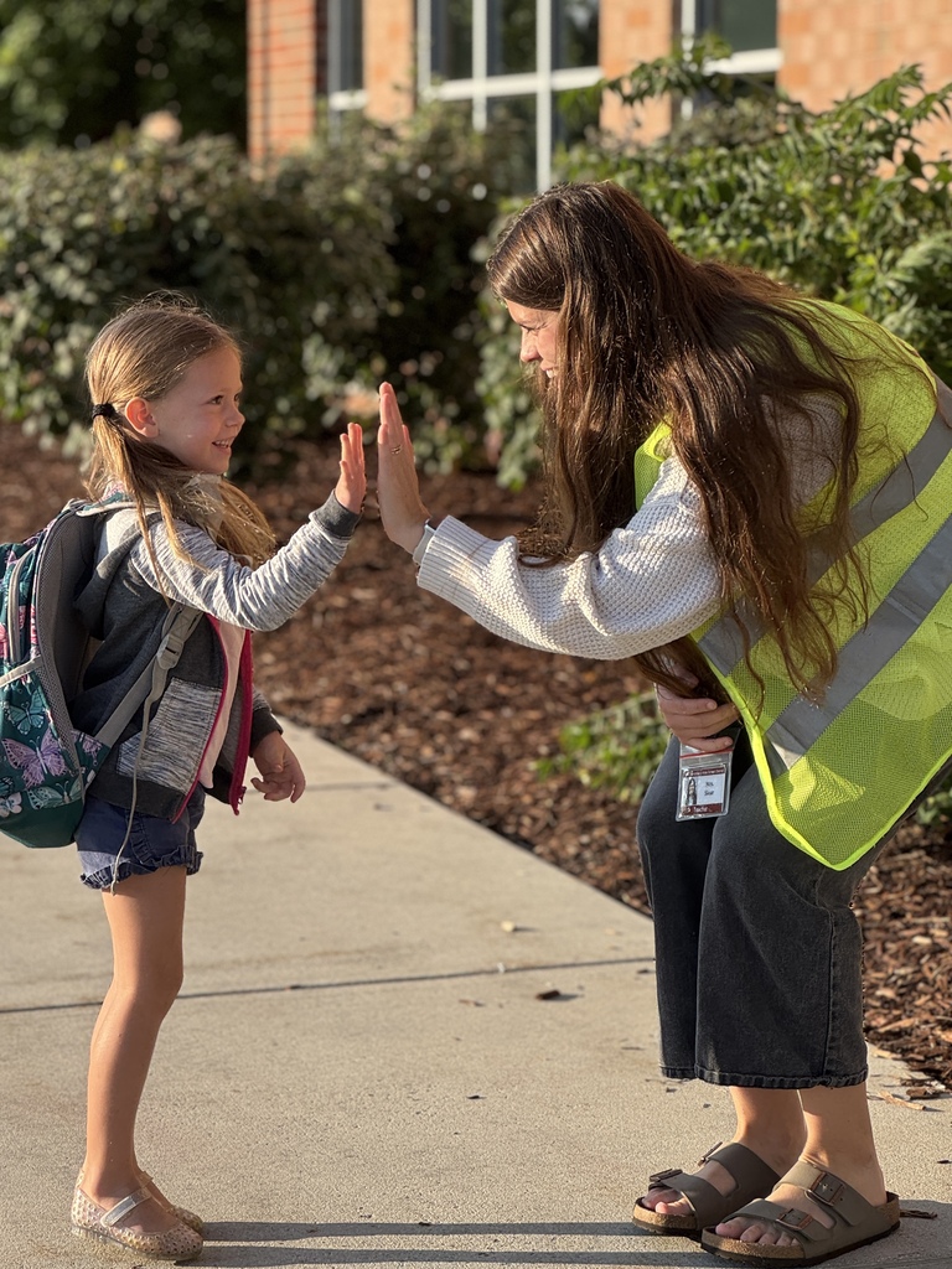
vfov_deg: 25.3
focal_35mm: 77
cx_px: 476
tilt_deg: -5.0
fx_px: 2824
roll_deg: +0.7
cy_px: 634
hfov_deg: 19.1
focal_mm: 9
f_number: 2.8
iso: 25
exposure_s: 1/268
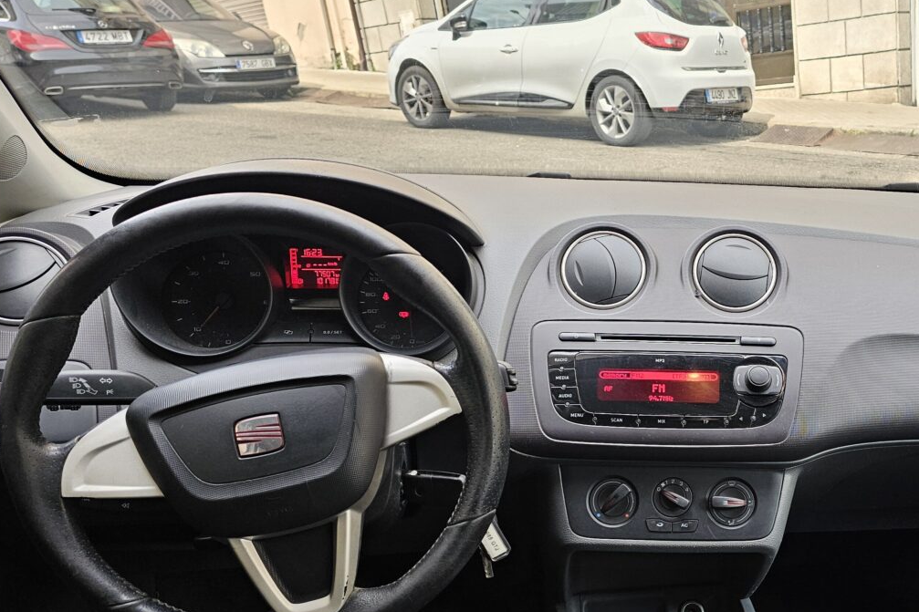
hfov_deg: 48.3
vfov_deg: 34.1
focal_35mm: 38
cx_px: 716
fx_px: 970
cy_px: 483
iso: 64
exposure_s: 1/180
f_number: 1.7
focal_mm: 6.3
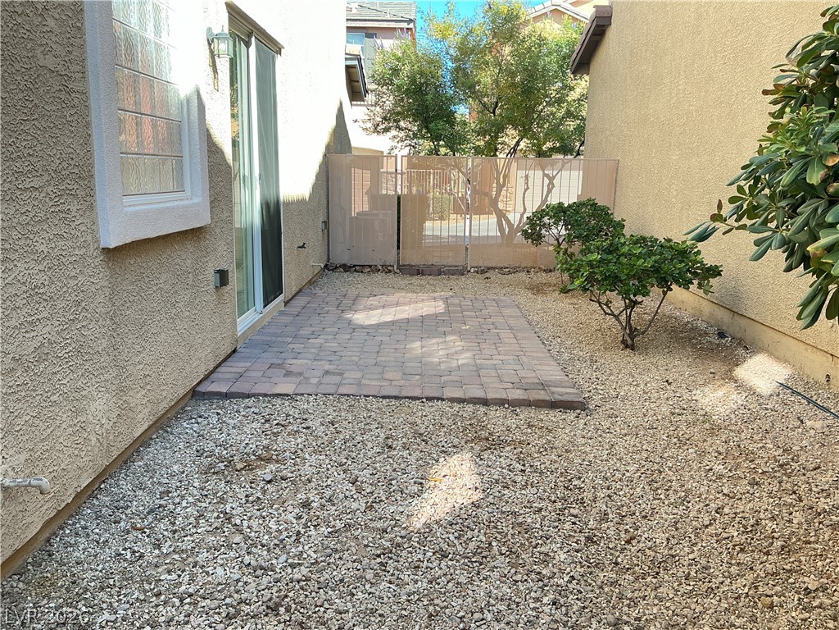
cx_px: 420
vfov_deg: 48.2
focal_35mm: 29
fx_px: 703
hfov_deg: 61.7
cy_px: 315
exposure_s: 1/142
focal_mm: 3
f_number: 1.8
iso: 25
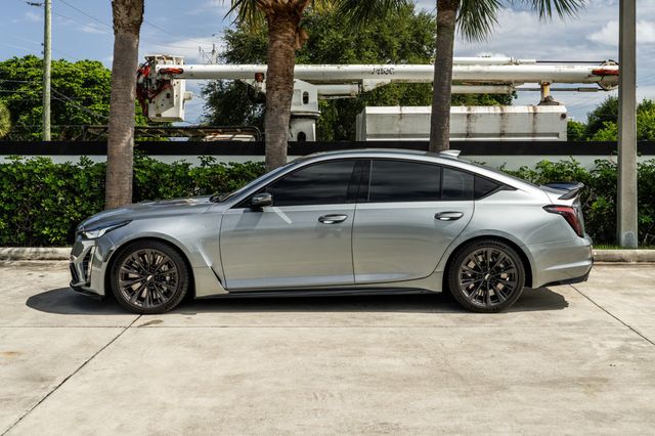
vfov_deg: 25.4
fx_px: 967
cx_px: 352
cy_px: 187
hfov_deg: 37.4
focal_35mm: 53
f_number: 8
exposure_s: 1/125
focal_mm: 41
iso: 160
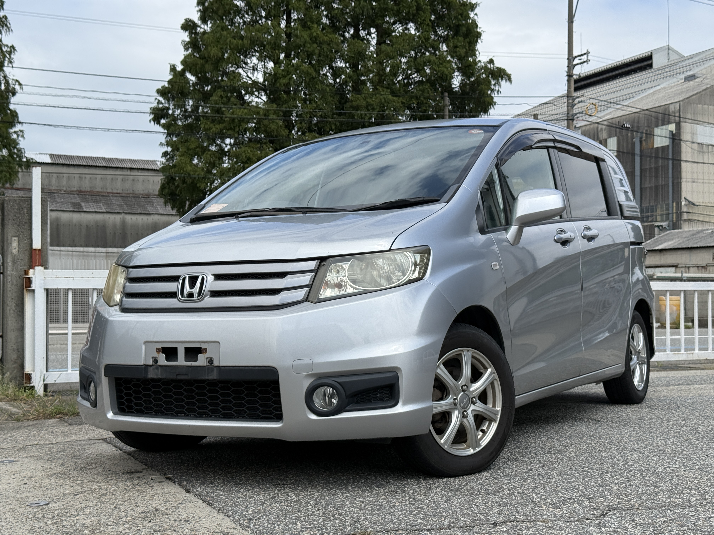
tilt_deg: +1.9
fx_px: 990
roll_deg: -0.3
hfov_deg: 39.7
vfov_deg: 30.3
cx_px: 357
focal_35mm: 48
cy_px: 268
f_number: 1.78
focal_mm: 6.76
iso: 64
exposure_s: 1/4878
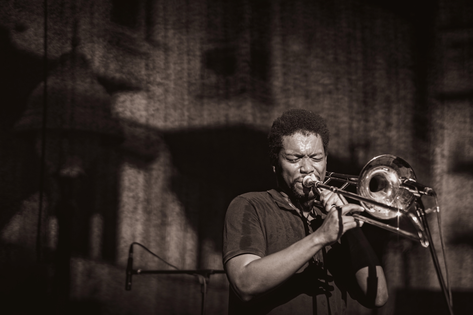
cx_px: 236
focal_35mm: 85
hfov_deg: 23.9
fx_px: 1117
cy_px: 158
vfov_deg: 16.1
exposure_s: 1/4000
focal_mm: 85
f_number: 1.4
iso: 100
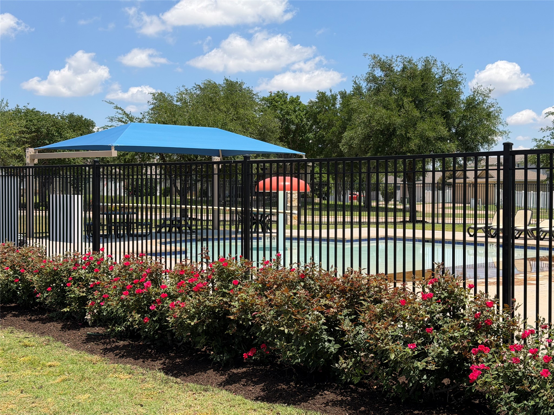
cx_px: 277
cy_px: 208
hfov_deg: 39.7
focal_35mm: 48
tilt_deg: -1.8
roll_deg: -0.5
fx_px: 768
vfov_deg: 30.3
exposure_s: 1/3378
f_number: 1.78
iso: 64
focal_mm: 6.76
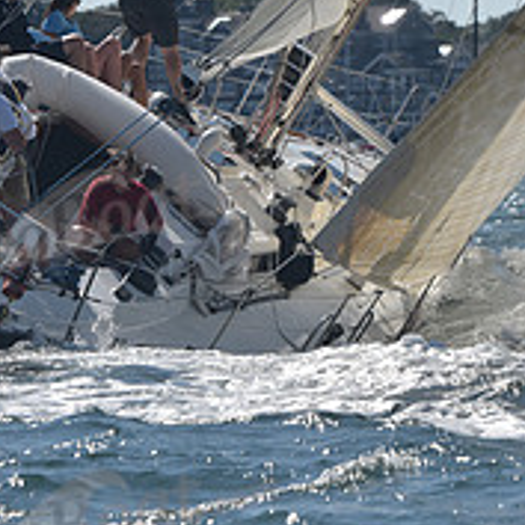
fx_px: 7413
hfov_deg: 4.1
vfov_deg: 4.1
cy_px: 34
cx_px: 436
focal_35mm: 432
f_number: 6.3
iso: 250
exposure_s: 1/1250
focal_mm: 155
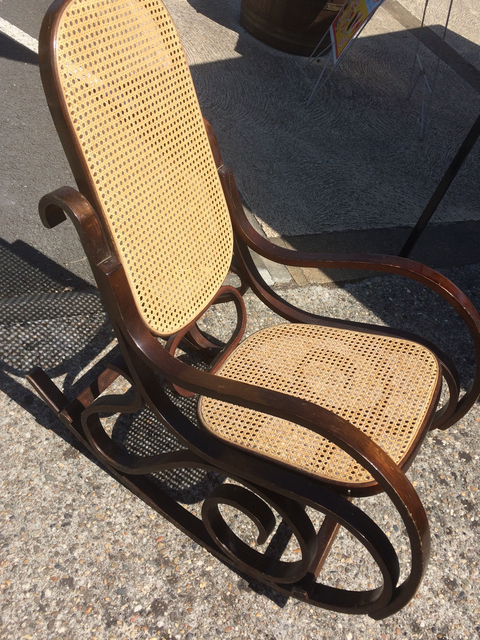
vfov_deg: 55.2
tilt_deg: -42.0
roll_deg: -20.5
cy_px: 278
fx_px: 610
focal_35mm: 33
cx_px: 255
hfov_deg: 42.9
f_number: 2.2
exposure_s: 1/2283
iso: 32
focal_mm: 4.15
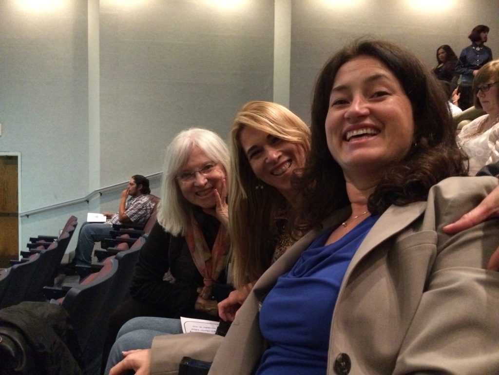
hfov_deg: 61.7
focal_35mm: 29
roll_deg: +0.1
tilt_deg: -2.2
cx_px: 250
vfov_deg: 48.2
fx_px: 418
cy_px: 188
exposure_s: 1/15
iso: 800
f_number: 2.2
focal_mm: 4.15
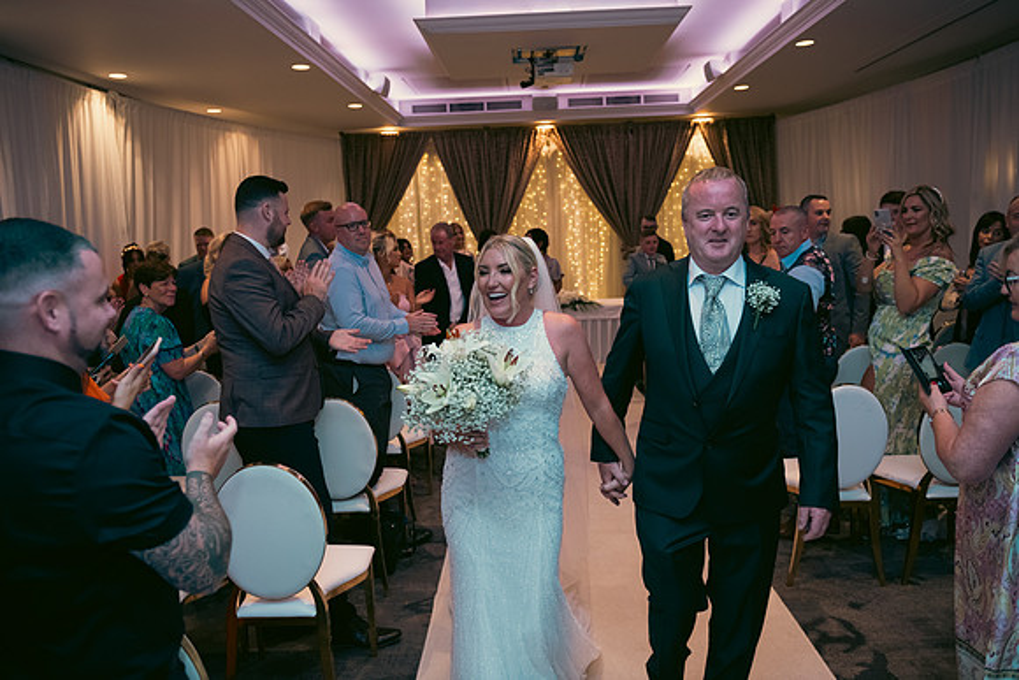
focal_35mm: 29
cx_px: 510
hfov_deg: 63.6
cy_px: 340
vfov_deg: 45.0
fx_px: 821
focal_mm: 29
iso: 800
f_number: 3.5
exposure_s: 1/160
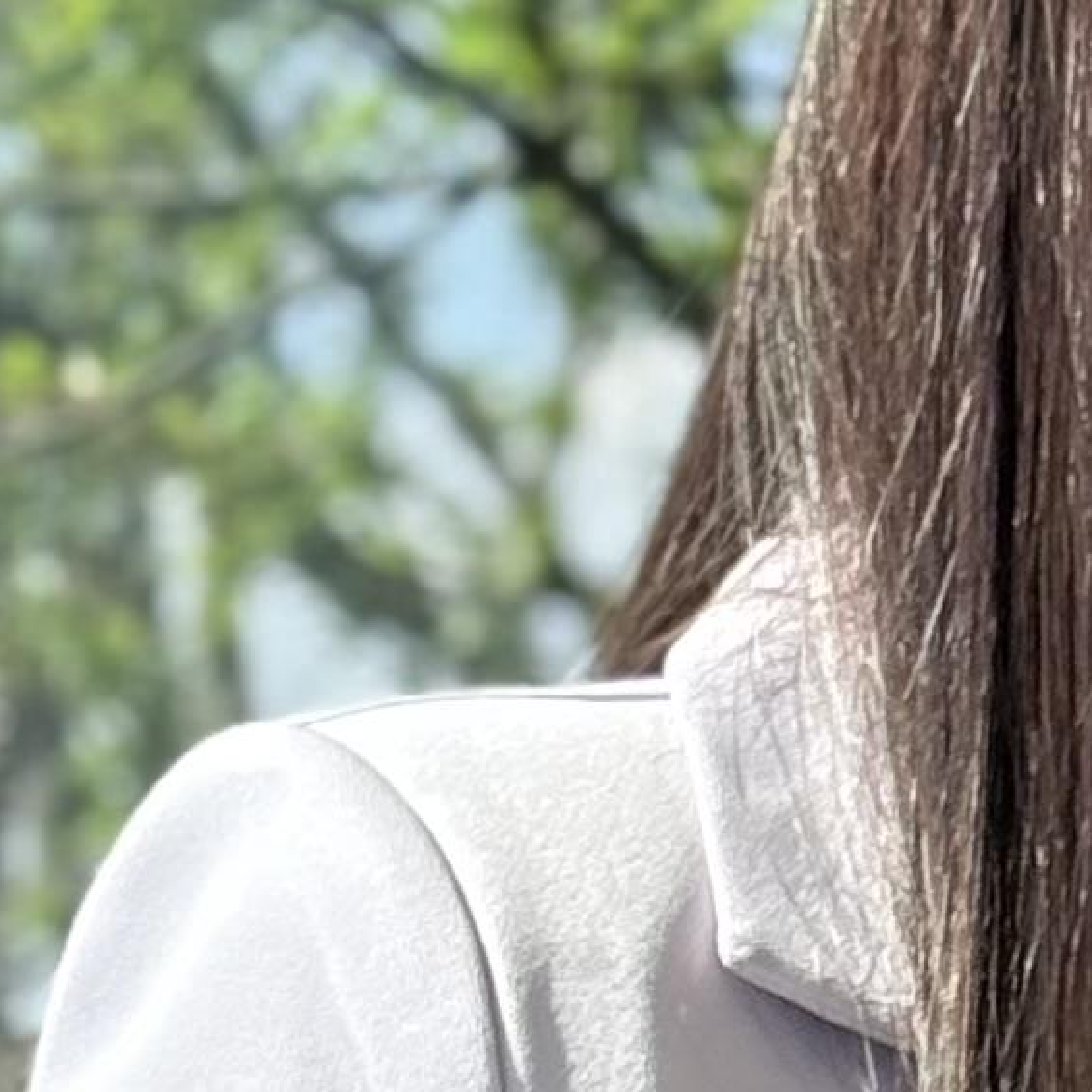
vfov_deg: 5.6
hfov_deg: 5.8
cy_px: 2578
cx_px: 1489
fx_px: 10778
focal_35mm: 302
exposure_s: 1/987
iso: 80
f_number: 1.78
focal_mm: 6.76
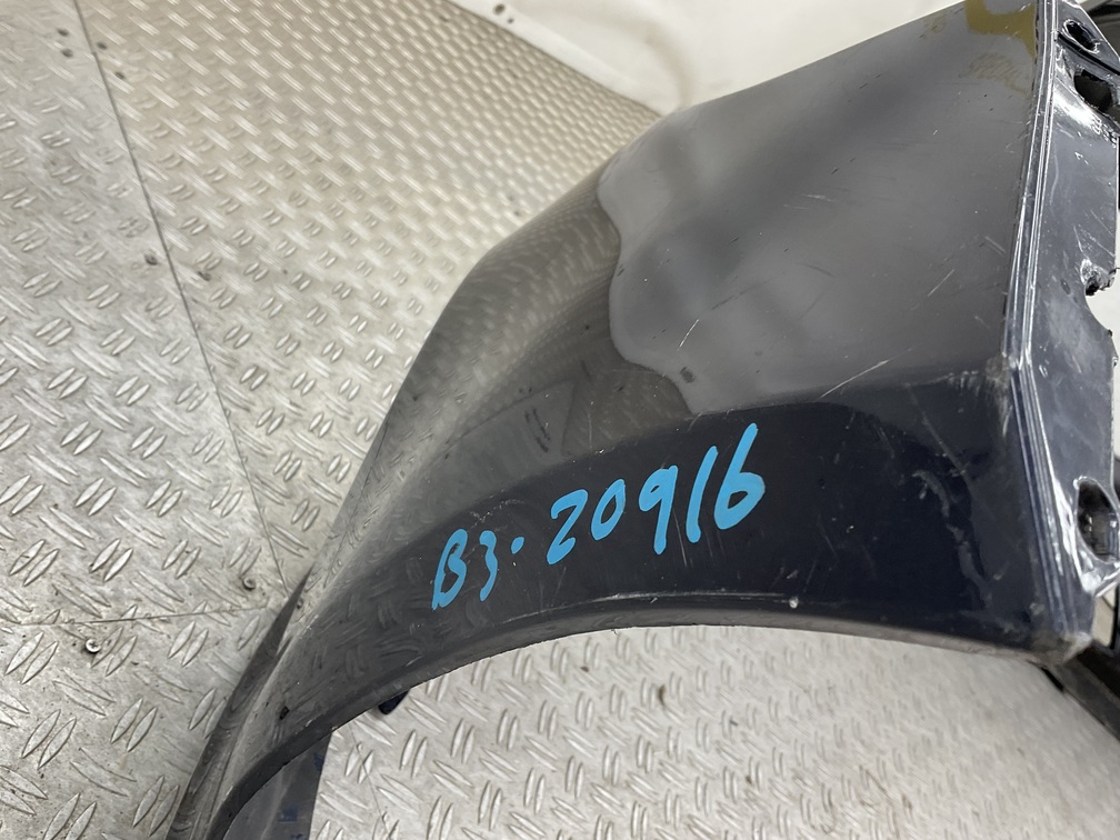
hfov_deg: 61.7
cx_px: 560
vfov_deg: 48.2
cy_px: 420
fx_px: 938
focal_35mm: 29
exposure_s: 1/100
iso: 40
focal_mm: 3
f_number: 1.8
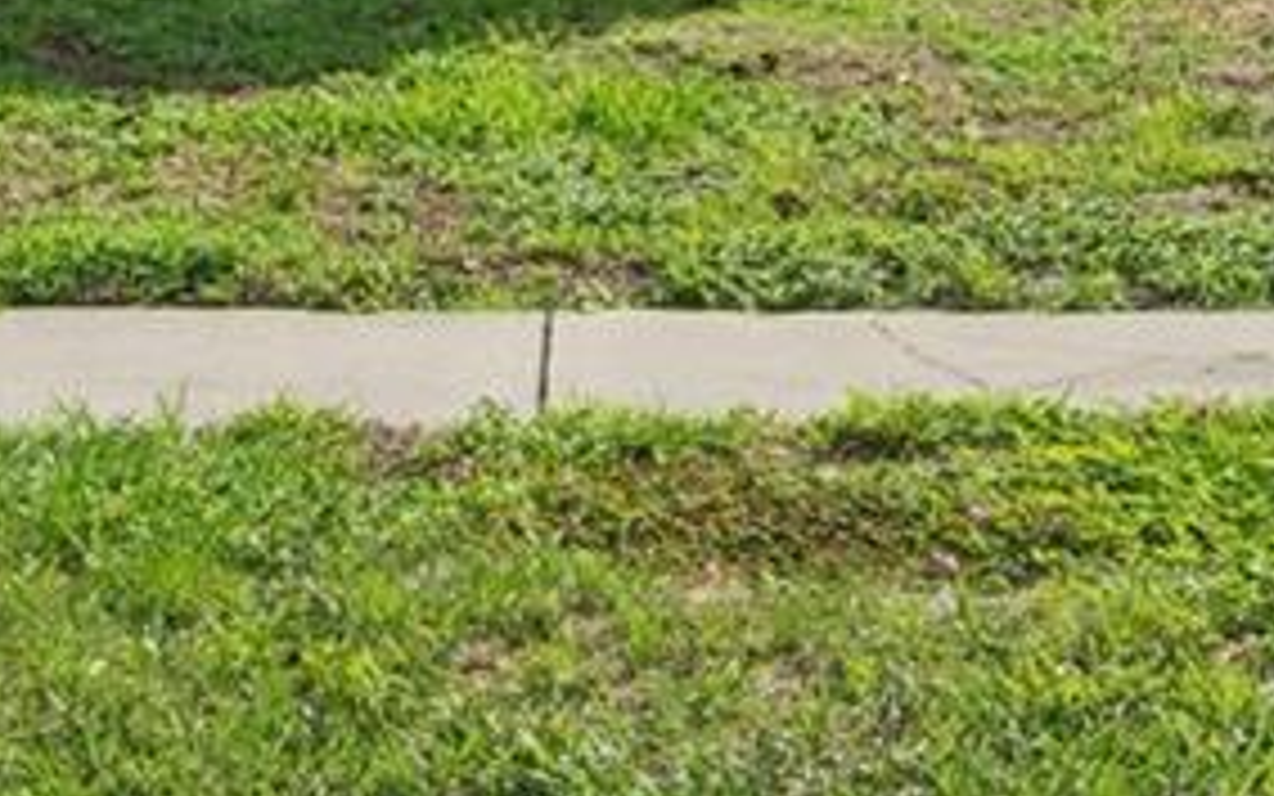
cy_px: -684
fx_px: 5799
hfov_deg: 12.5
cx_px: 774
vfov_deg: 7.6
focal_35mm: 167
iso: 400
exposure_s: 1/500
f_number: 9
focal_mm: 29
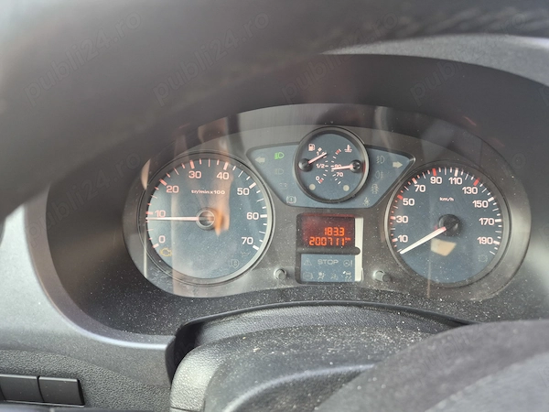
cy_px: 206
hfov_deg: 73.9
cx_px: 274
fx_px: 365
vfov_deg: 58.9
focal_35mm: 23
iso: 250
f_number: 1.8
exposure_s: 1/100
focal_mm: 5.4
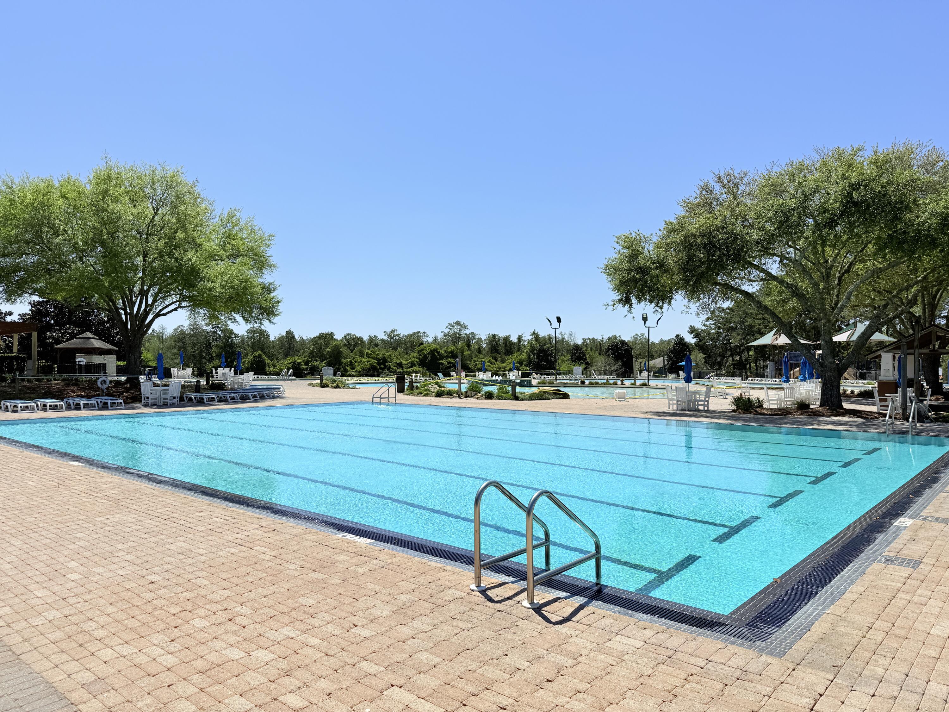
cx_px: 474
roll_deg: -0.6
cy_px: 356
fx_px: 658
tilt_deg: +0.6
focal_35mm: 24
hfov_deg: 71.6
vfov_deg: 56.8
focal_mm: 6.76
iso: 80
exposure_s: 1/10309
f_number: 1.78
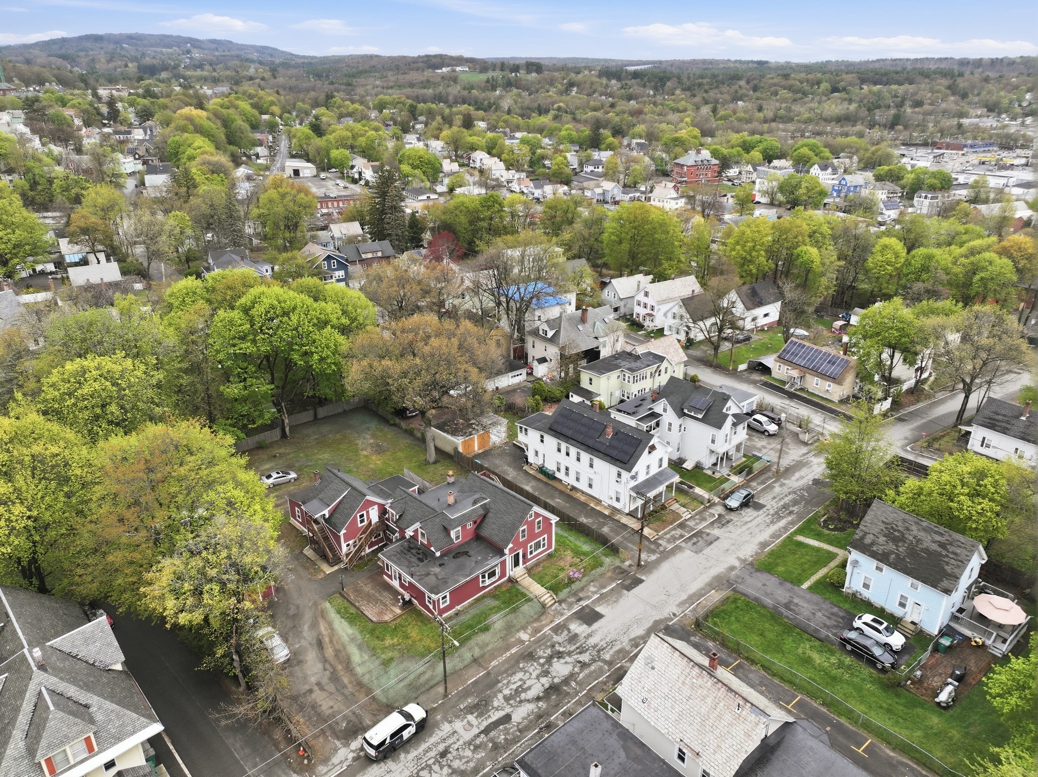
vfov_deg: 56.8
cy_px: 388
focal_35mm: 24
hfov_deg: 71.6
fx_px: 719
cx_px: 519
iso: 130
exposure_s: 1/320
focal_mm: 12.3
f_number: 2.8
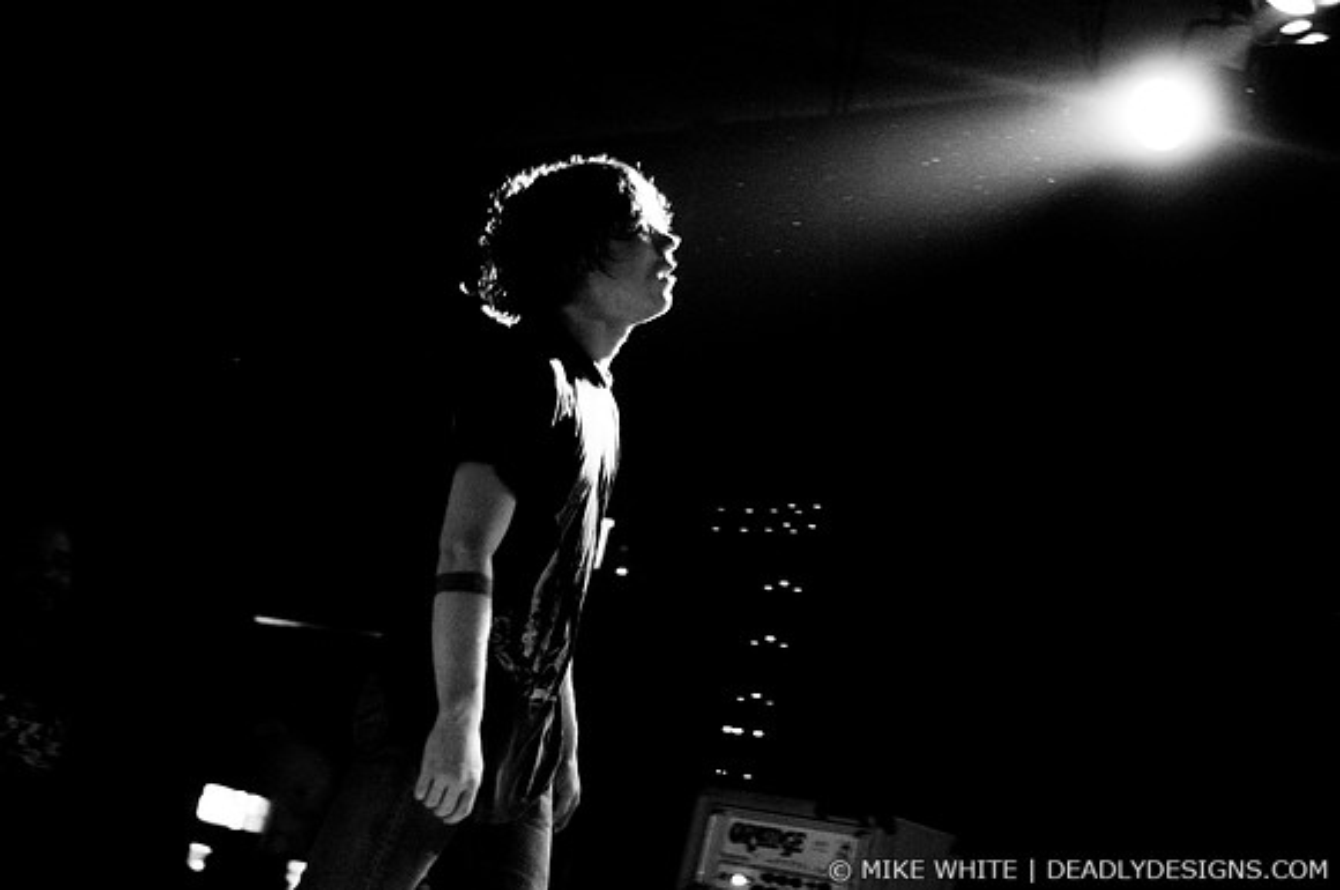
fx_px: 2788
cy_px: 445
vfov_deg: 18.1
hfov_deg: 27.0
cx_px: 670
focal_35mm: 75
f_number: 1.8
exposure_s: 1/80
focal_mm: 50
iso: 1000
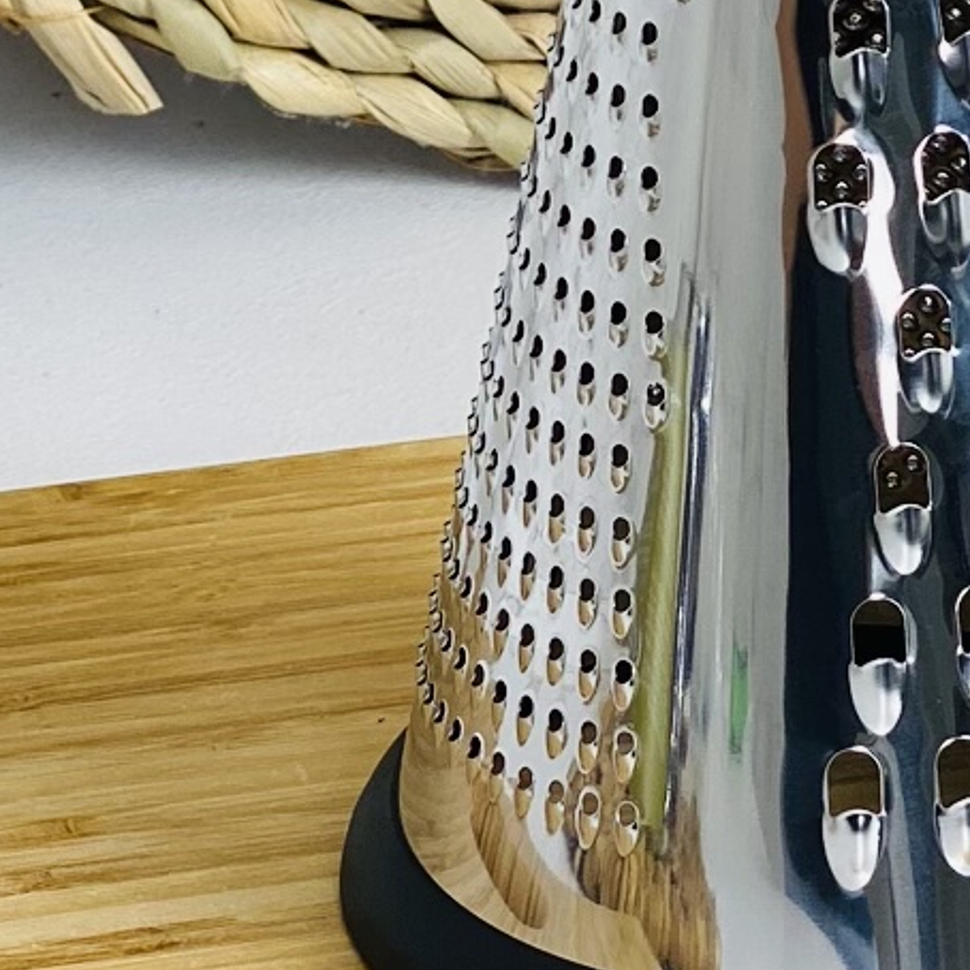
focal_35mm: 204
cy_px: -310
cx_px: 741
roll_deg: +0.7
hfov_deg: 8.6
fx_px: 6467
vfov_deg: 8.5
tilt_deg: -17.4
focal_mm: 6
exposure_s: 1/100
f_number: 2
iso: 40
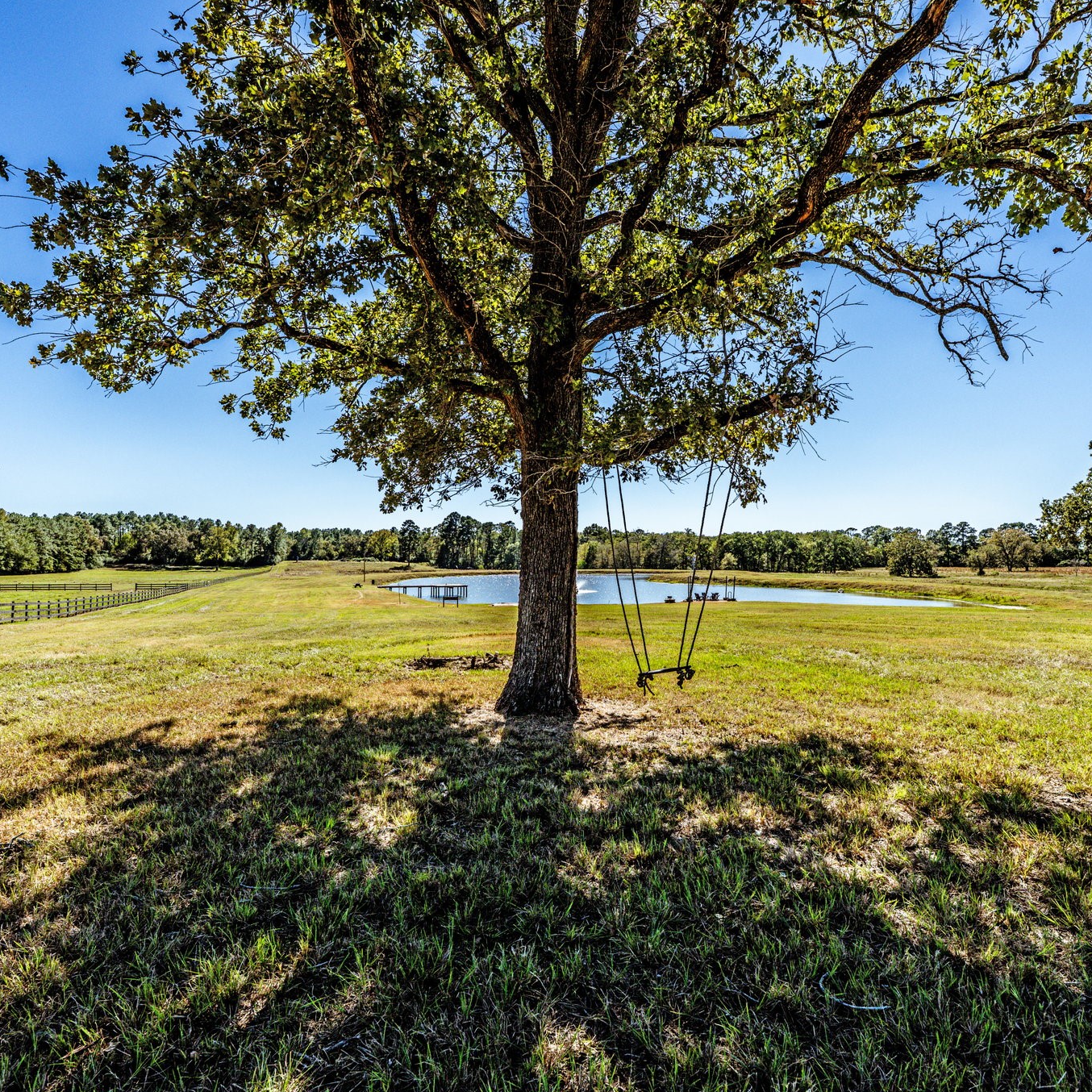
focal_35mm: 18
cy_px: 550
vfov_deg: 80.7
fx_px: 642
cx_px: 566
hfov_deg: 80.7
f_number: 8
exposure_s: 1/1600
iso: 500
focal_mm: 14
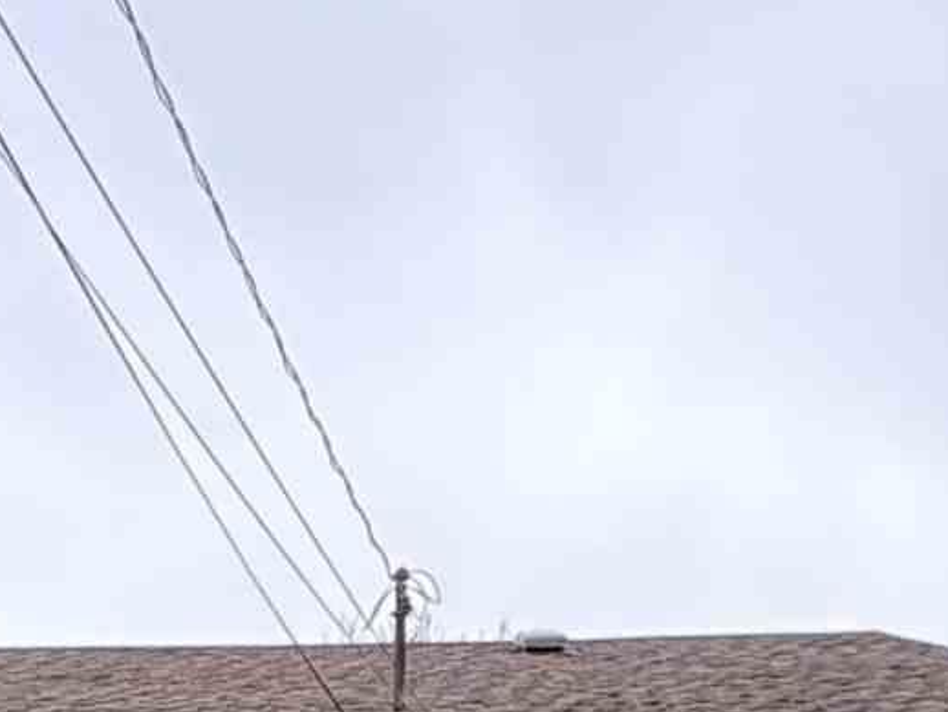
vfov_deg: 14.6
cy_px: 1431
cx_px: -315
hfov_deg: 21.2
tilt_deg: -1.4
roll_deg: +0.8
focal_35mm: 83
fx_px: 2274
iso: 64
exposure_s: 1/240
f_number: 2.2
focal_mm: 2.22
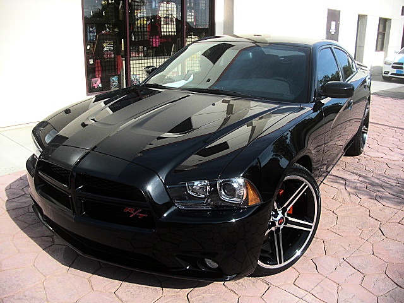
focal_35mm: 36
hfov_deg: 51.4
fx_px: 420
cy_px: 152
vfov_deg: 39.7
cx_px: 202
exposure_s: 1/500
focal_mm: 6.3
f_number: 2.8
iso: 50
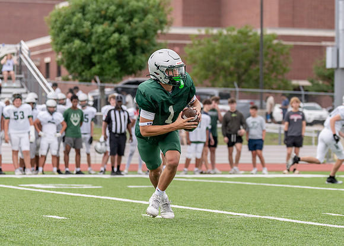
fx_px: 1489
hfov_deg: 13.2
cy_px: 105
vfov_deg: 9.4
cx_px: 209
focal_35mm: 152
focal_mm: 88
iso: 250
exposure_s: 1/2500
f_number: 2.8
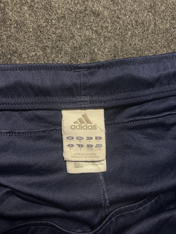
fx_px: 176
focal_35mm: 26
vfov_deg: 67.3
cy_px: 117
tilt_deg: -70.4
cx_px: 88
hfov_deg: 53.1
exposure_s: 1/50
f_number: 1.5
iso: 400
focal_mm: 5.7
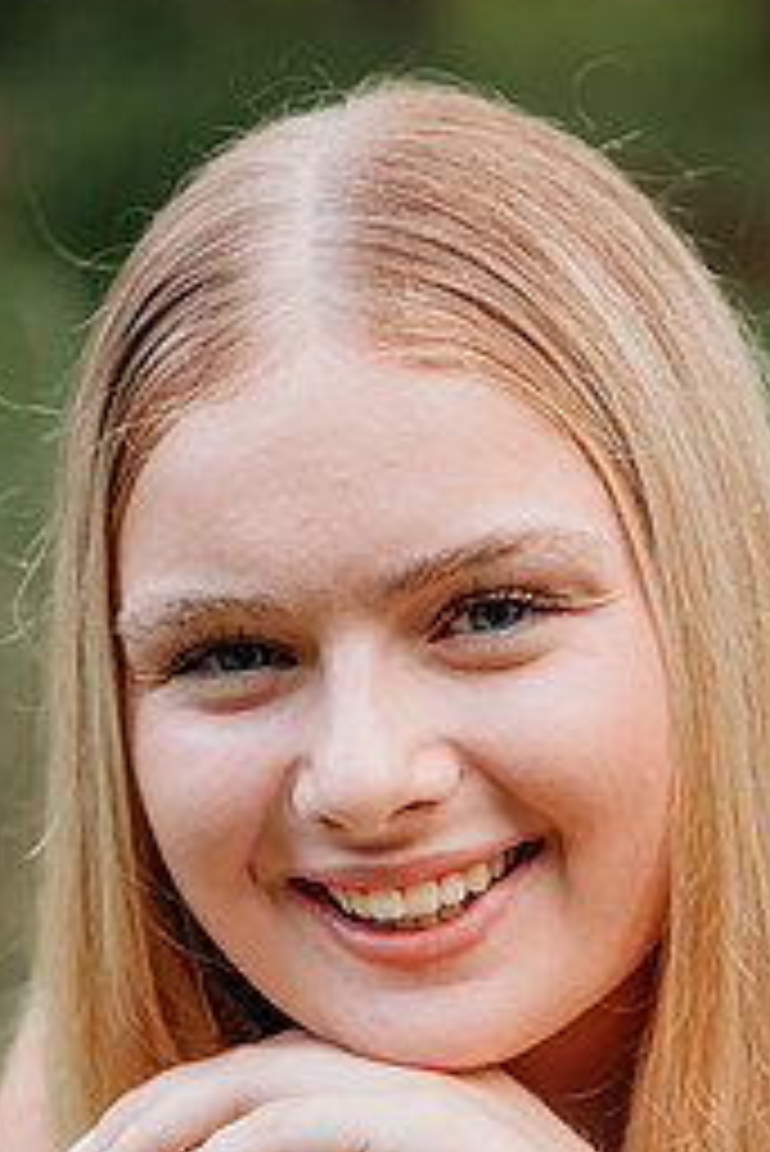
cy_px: 837
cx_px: 401
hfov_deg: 11.2
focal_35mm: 123
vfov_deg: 16.6
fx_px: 3941
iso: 500
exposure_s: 1/200
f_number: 2.8
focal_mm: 70
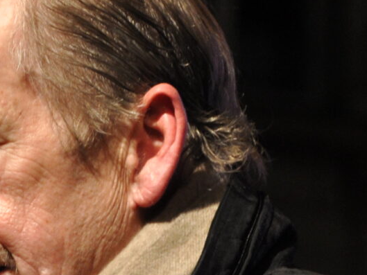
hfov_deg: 2.7
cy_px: 398
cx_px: -326
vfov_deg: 2.0
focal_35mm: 732
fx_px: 7766
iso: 640
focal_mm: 105
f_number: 5.6
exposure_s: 1/80
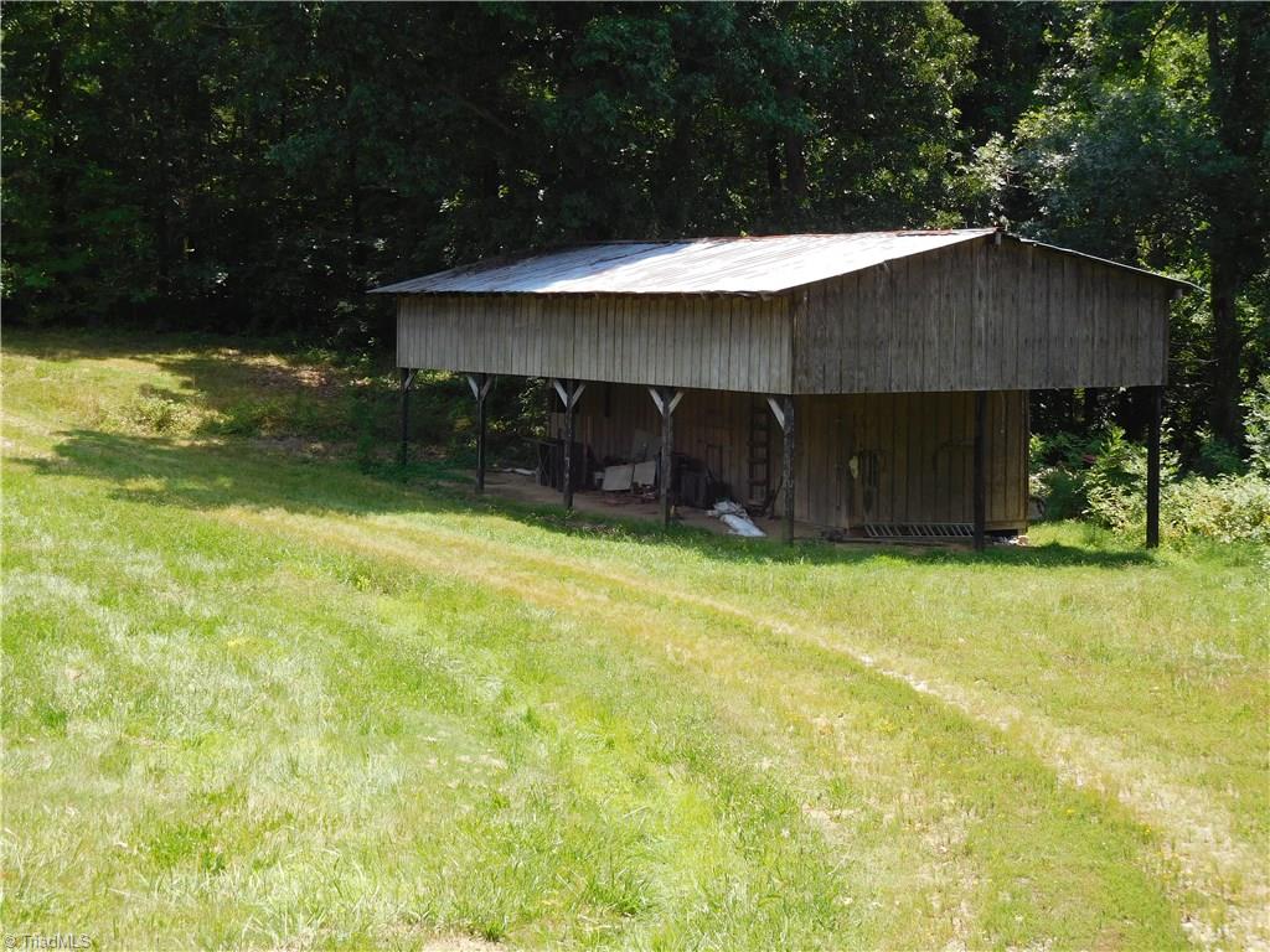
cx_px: 635
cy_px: 476
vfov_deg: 23.7
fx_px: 2275
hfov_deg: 31.2
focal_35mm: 62
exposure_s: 1/320
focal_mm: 11.1
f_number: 4.4
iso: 125
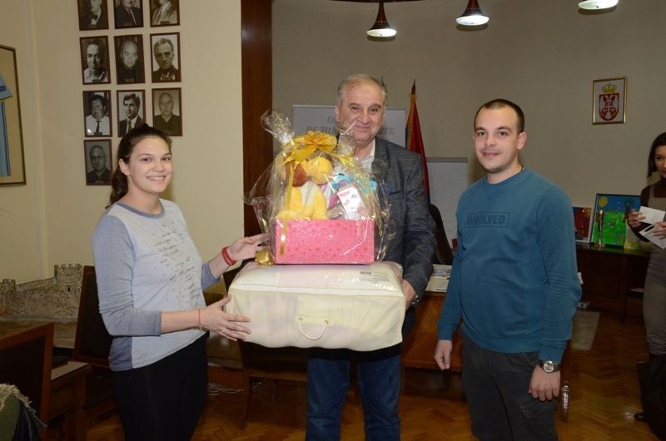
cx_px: 333
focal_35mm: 36
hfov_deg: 53.2
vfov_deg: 36.7
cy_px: 220
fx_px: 665
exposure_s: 1/60
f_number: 8
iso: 1250
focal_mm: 24
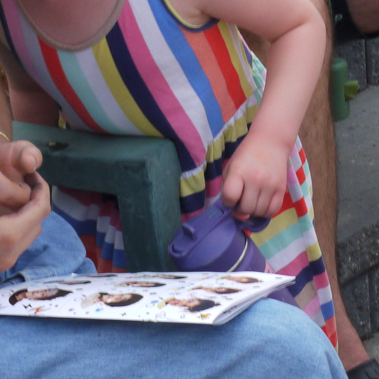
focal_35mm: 201
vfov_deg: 8.7
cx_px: 454
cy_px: 10
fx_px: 2490
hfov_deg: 8.6
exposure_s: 1/125
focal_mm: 35
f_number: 14
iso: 400
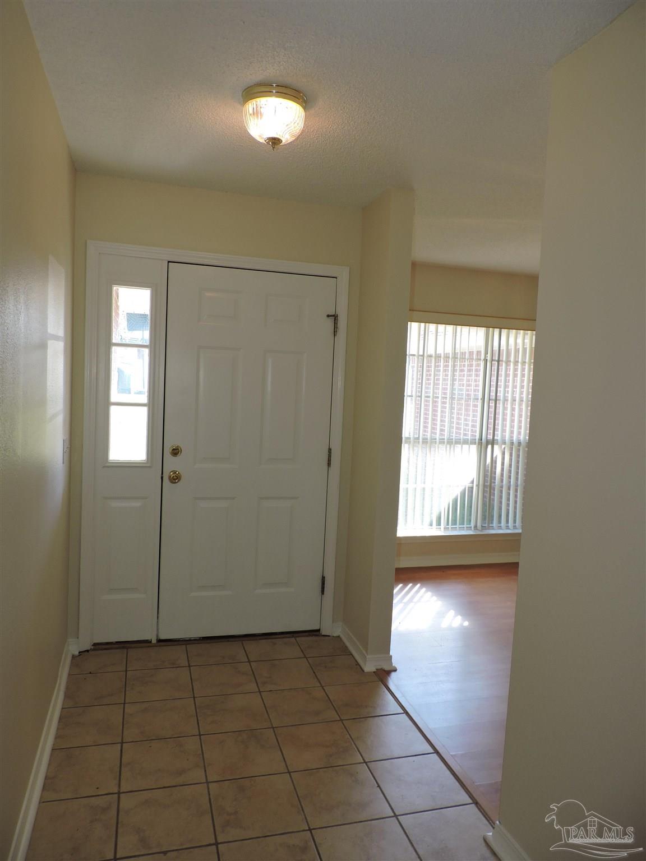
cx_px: 323
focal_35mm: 24
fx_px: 597
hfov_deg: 56.8
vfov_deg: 71.6
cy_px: 430
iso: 100
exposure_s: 1/60
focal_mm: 4.3
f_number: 3
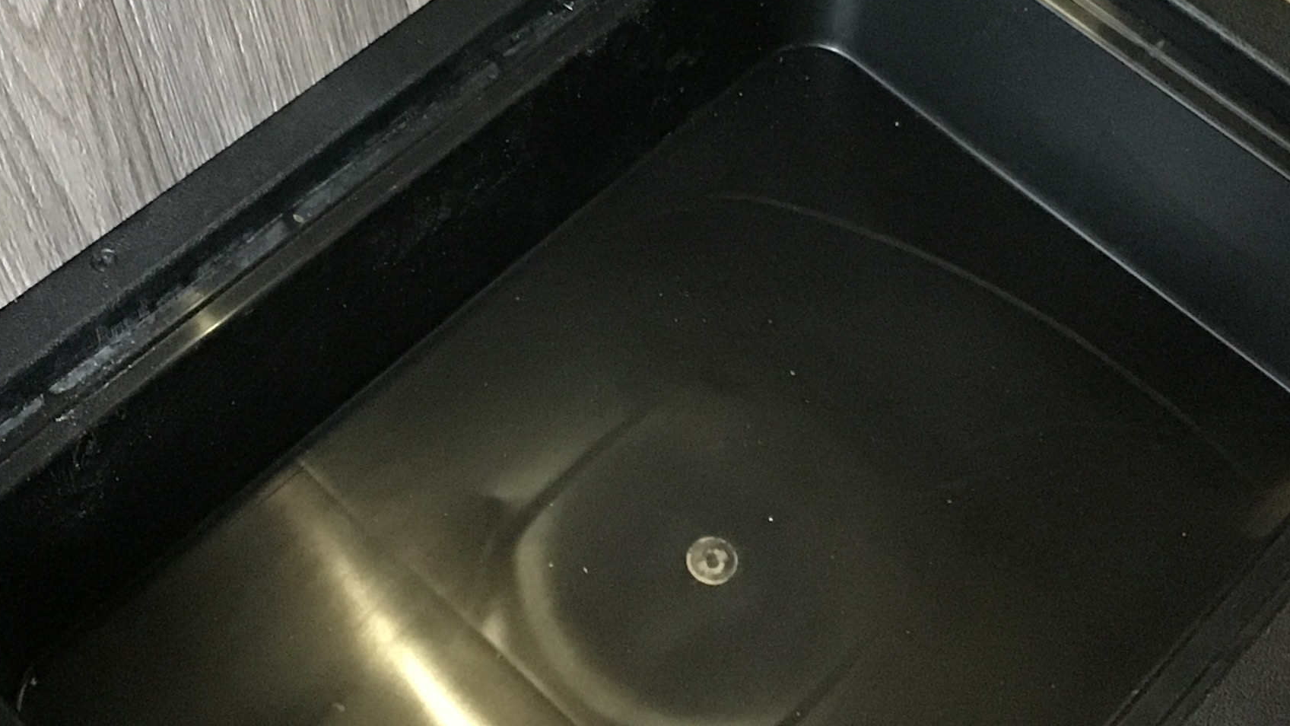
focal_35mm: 65
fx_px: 2223
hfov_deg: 32.4
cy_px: 154
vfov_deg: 18.4
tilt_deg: -54.4
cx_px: 658
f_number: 2.4
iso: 500
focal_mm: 3.3
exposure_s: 1/17
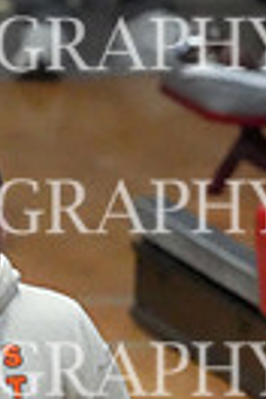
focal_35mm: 1317
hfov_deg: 1.0
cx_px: -289
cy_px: 450
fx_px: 14596
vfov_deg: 1.6
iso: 20000
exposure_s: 1/1600
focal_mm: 300
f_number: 3.5
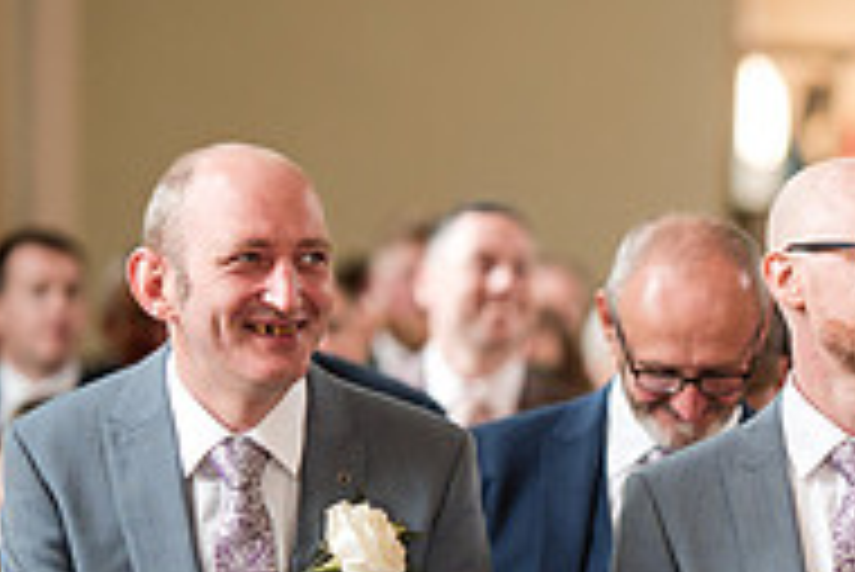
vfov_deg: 5.3
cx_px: 886
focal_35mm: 259
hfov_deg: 7.9
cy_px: 453
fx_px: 6156
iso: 640
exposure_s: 1/500
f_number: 1.4
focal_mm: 85
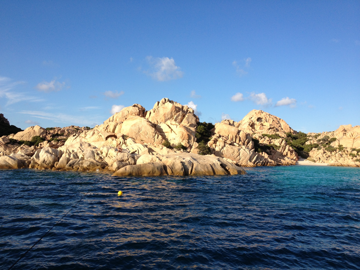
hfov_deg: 52.6
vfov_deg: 40.7
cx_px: 180
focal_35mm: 35
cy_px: 135
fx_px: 364
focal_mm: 4.28
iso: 64
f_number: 2.4
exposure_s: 1/1346
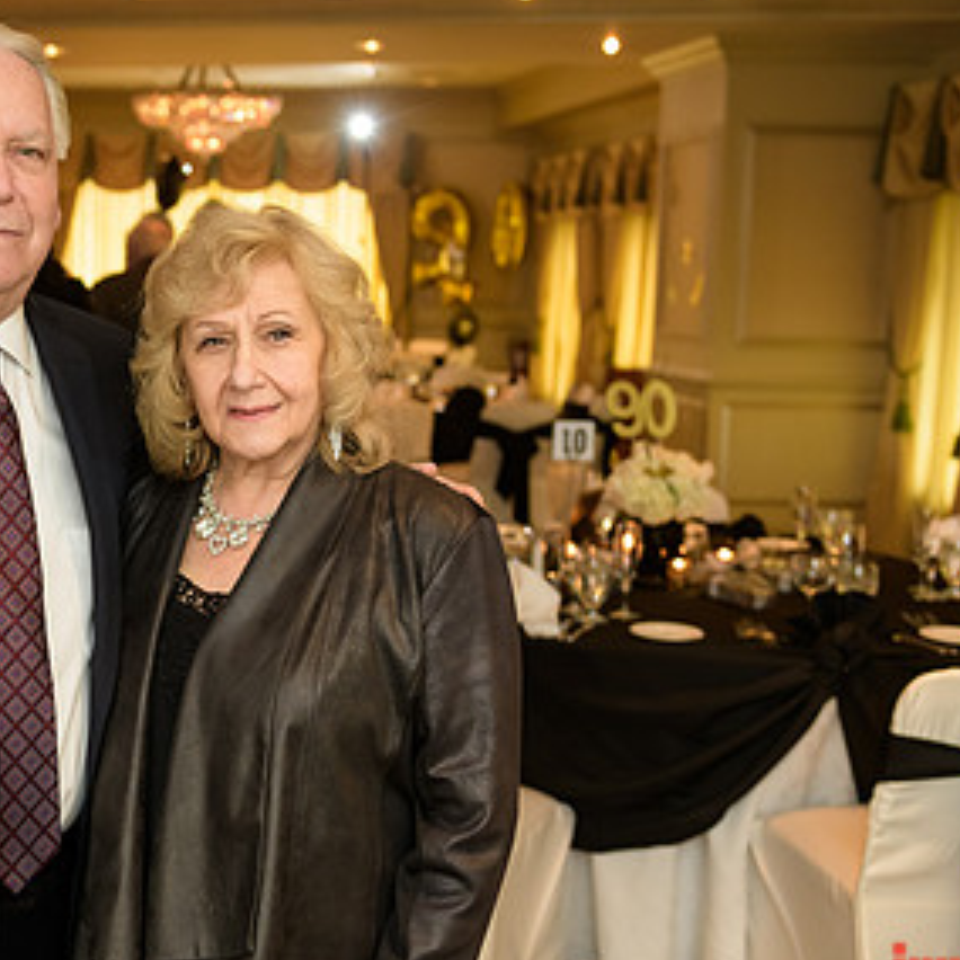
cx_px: 152
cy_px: 465
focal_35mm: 59
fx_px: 1851
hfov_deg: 28.3
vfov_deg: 29.1
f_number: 3.2
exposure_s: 1/125
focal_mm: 34
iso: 1000
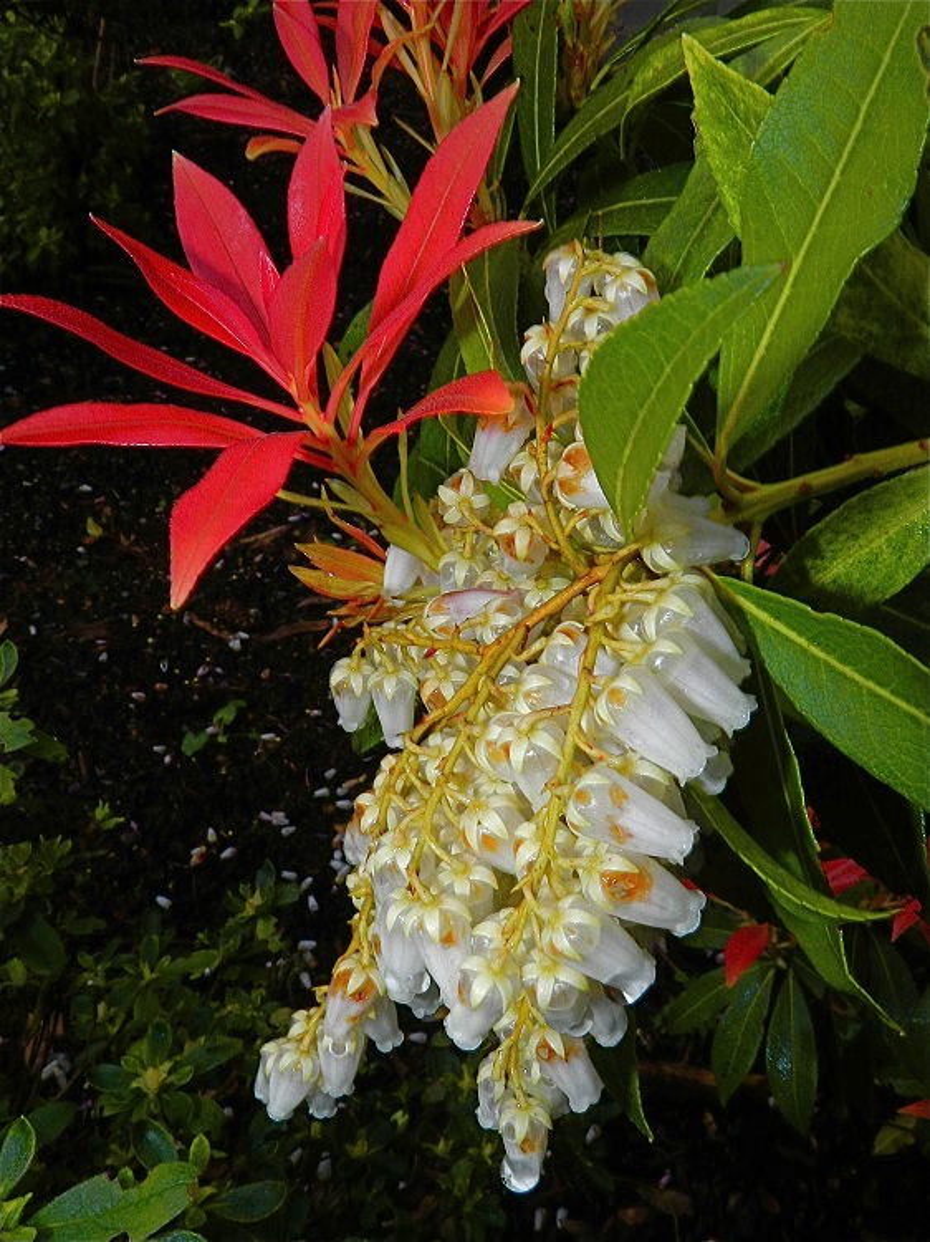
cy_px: 621
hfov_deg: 44.1
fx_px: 1147
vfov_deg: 56.8
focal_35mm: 32
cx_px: 465
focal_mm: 5.6
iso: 160
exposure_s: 1/30
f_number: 8
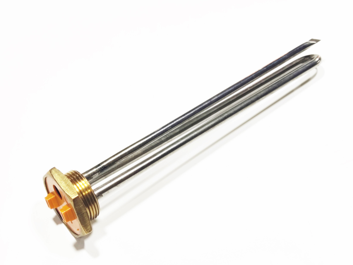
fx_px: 265
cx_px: 176
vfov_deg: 53.1
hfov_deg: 67.3
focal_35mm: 26
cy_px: 132
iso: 210
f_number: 1.79
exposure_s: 1/50
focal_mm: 4.74
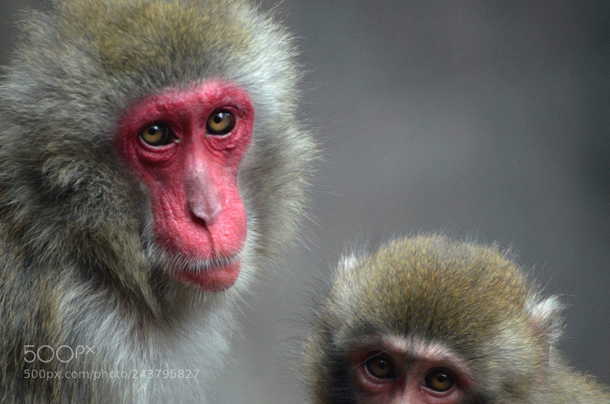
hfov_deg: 4.6
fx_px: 7608
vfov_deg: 3.0
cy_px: 202
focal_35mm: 450
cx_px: 305
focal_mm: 300
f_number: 5.6
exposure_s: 1/125
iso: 1400
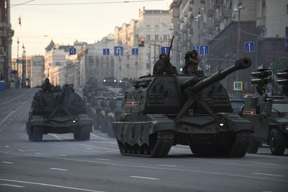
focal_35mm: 200
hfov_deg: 10.3
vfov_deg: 6.9
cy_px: 96
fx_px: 1599
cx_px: 144
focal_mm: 200
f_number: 3.5
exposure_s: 1/1000
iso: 640
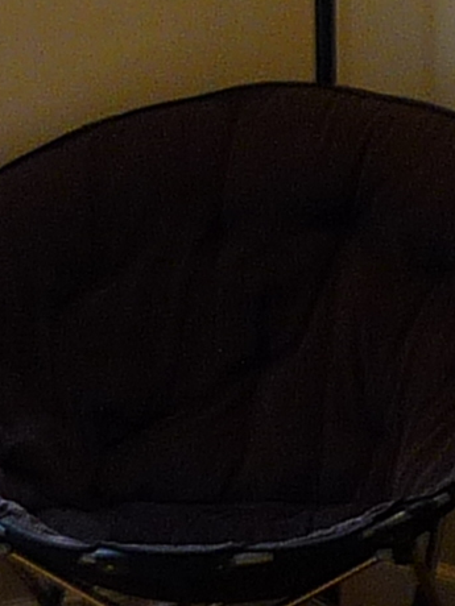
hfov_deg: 6.3
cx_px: 265
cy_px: 378
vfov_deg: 8.5
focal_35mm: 234
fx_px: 4101
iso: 100
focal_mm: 5.5
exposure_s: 1/40
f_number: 2.8
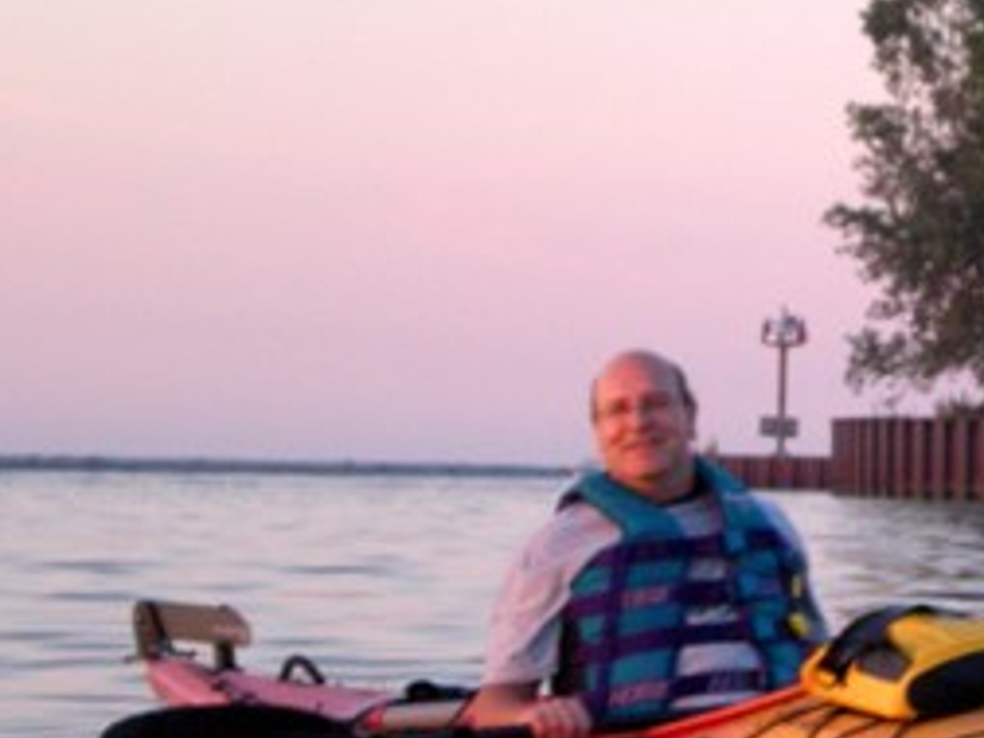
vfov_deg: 6.9
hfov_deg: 9.2
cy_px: 349
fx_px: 6083
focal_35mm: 214
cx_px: 1066
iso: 200
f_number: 5.1
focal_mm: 14.3
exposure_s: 1/70.6
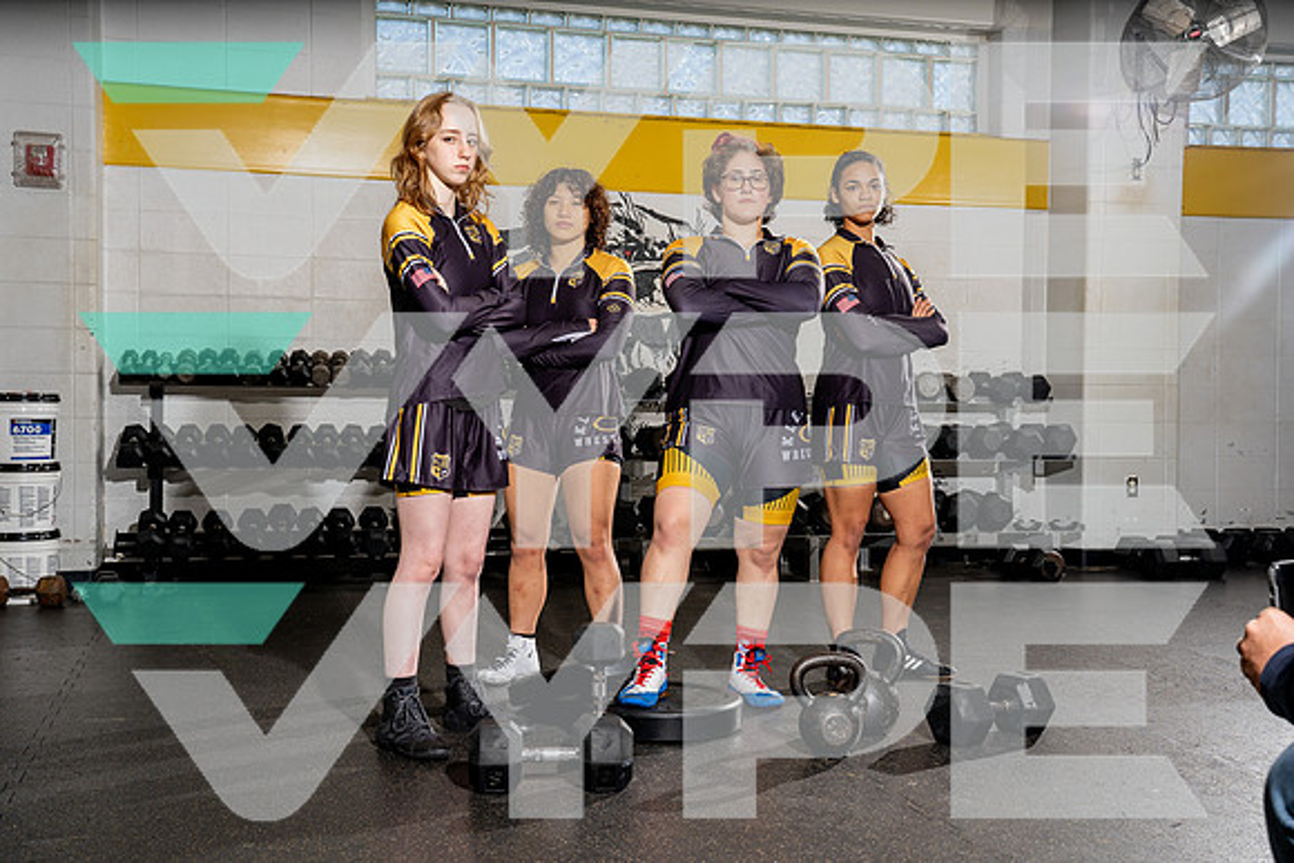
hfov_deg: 47.4
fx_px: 1474
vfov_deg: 32.6
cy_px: 432
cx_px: 647
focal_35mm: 41
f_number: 8
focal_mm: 41
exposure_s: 1/200
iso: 200
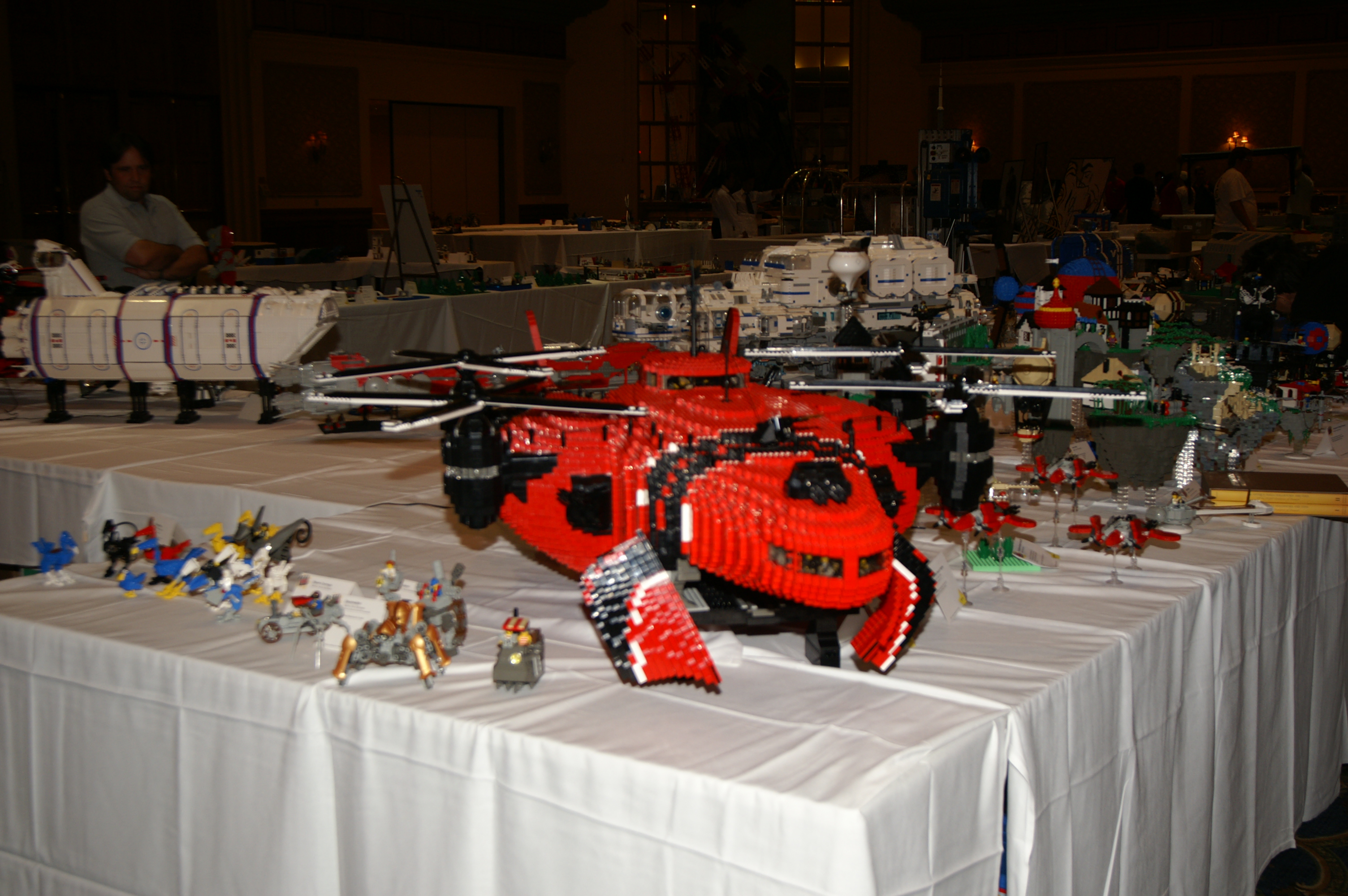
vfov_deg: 29.8
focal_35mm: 45
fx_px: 1683
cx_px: 674
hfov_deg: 43.6
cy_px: 448
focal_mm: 30
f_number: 4.5
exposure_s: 1/60
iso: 200
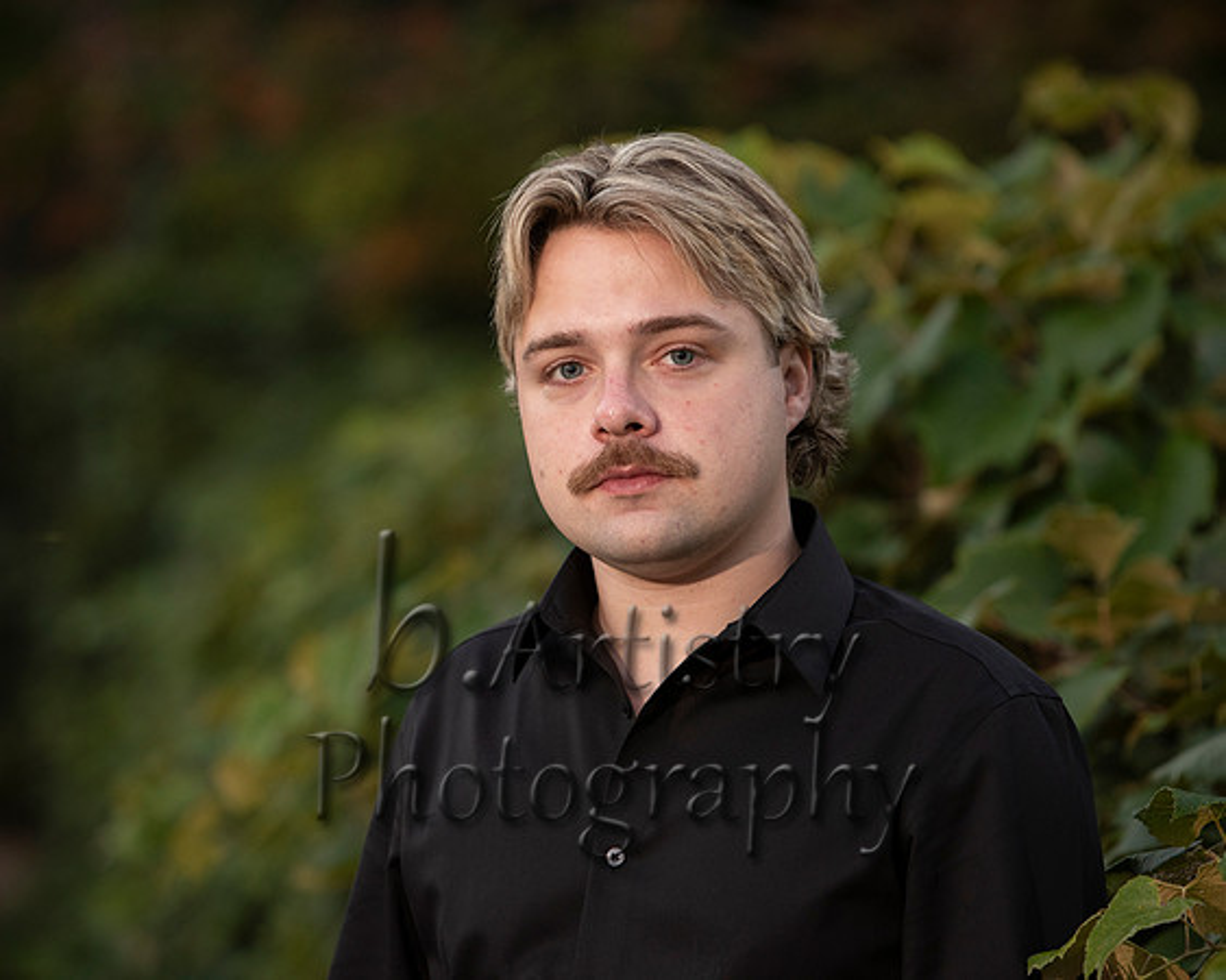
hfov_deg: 8.6
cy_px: 490
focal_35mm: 225
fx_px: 8163
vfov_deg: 6.9
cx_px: 613
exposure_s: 1/125
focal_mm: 200
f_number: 4
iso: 800
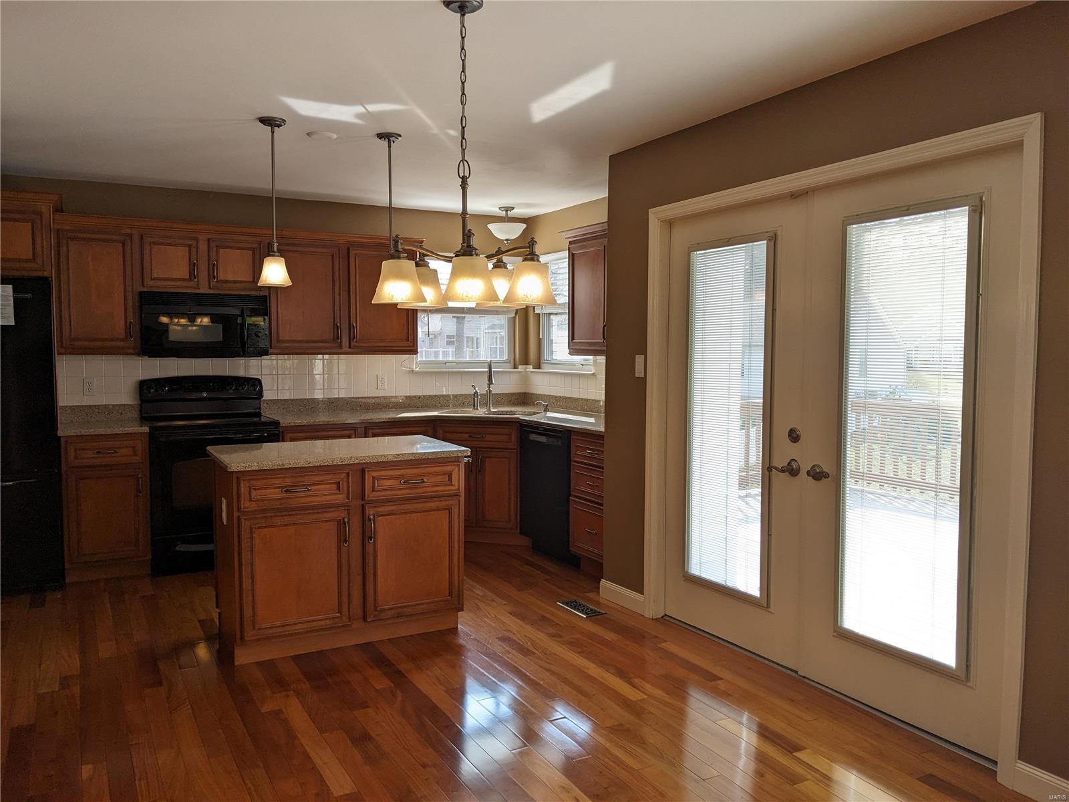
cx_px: 534
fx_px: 834
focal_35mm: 27
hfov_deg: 65.3
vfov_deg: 51.4
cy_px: 401
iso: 48
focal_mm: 4.38
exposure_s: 1/339
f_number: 1.73
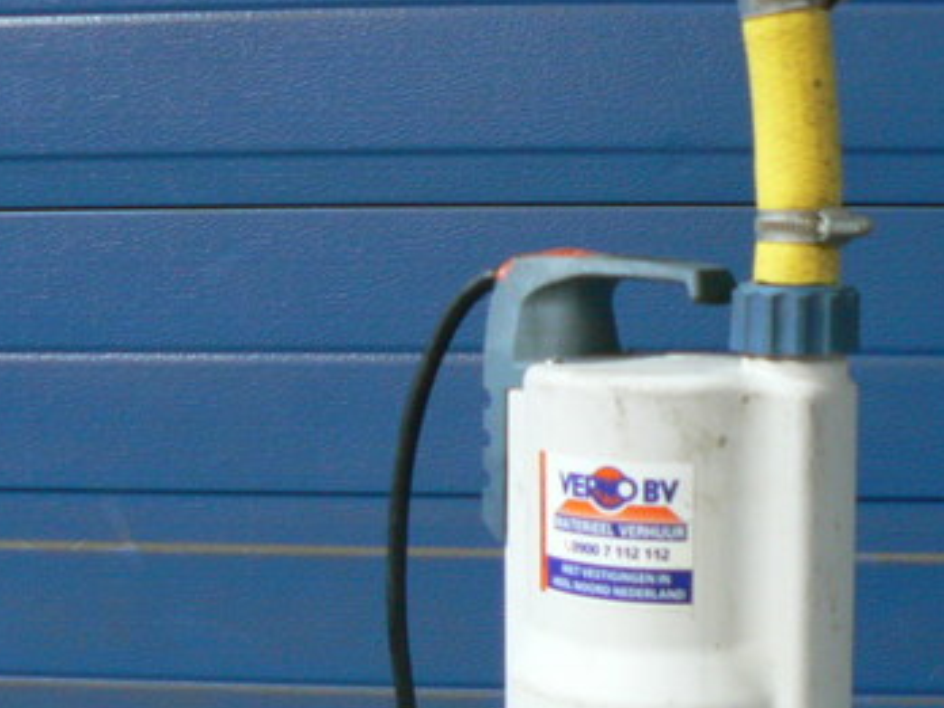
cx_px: 640
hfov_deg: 30.9
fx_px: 1691
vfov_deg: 23.6
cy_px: 450
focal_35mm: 62
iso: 200
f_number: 2.8
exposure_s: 1/15
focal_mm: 6
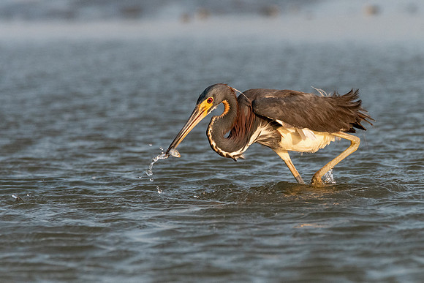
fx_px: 9554
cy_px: 168
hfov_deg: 2.5
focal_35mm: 811
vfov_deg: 1.7
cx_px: 253
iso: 2000
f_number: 8
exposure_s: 1/3200
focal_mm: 450
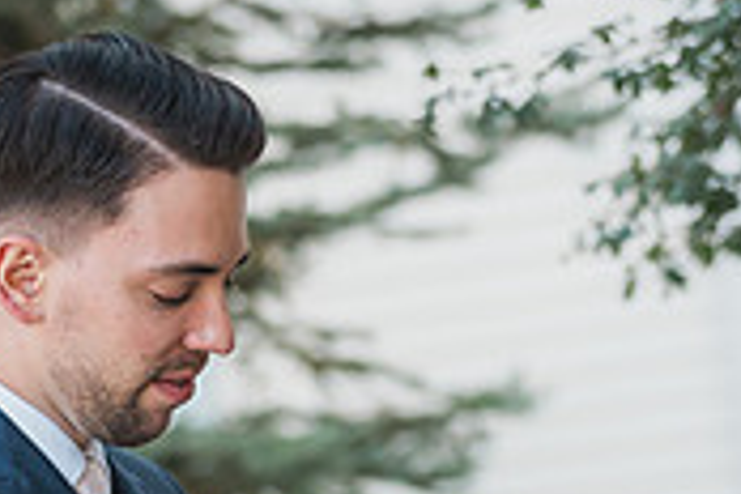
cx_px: 460
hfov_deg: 10.5
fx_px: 4013
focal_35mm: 195
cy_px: 696
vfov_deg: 7.0
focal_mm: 50
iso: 400
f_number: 1.8
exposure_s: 1/800
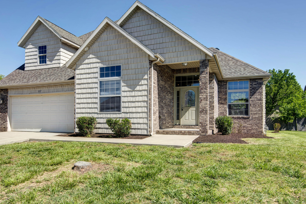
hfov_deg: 67.2
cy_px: 109
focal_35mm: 27
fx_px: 230
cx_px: 139
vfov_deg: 47.9
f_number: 6.3
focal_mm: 22
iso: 100
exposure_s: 1/640
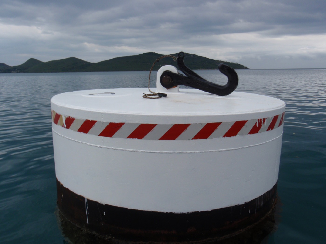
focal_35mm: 28
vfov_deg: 49.7
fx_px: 264
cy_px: 122
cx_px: 163
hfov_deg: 63.4
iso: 64
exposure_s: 1/200
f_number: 5
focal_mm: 5
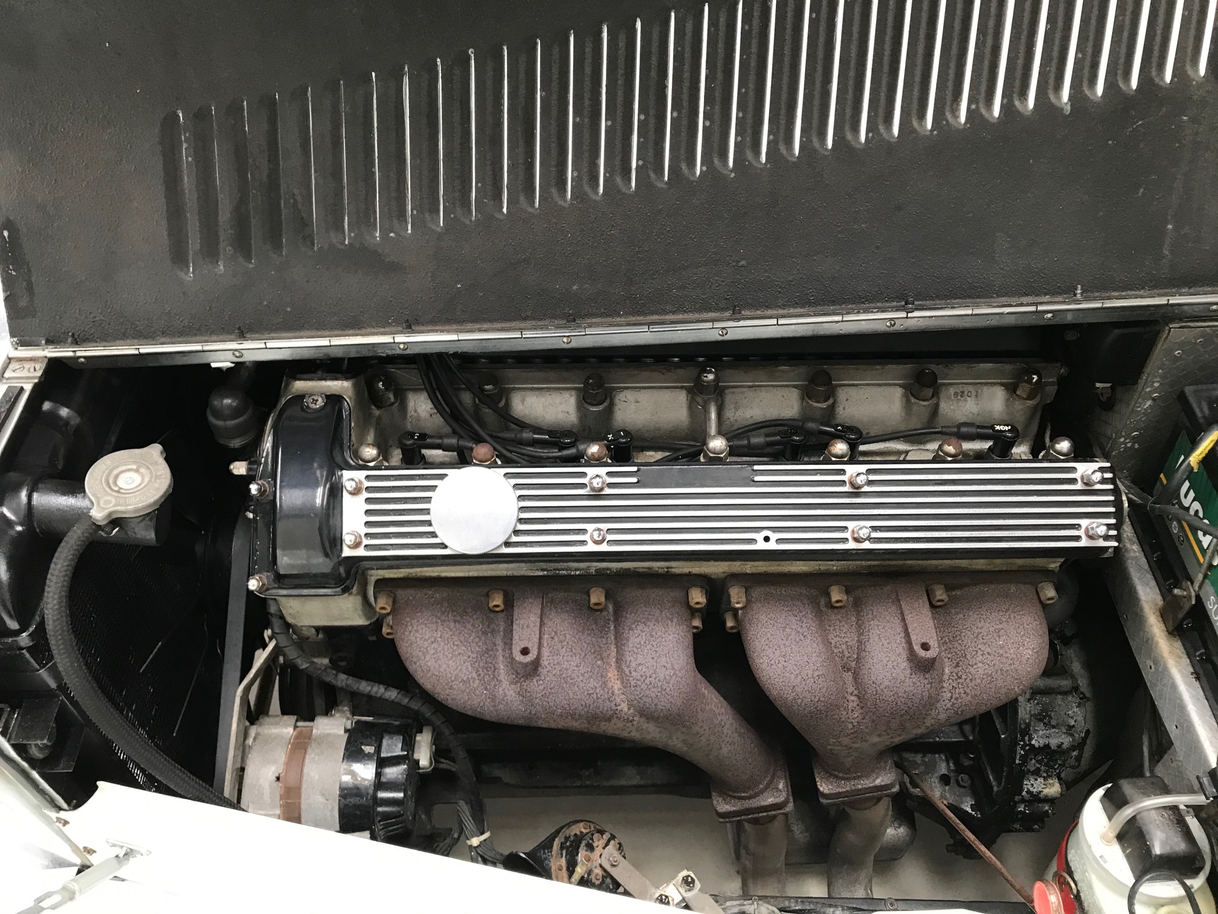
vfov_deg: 49.7
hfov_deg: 63.4
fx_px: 985
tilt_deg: -48.5
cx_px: 609
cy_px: 457
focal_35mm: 28
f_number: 1.8
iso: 40
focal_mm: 3.99
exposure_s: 1/17
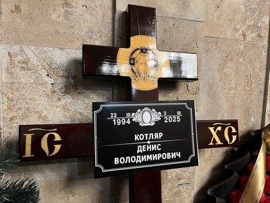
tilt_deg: -5.3
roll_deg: -1.9
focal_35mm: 26
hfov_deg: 67.3
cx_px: 135
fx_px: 203
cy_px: 102
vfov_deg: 53.1
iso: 400
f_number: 1.6
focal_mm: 5.1
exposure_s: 1/33
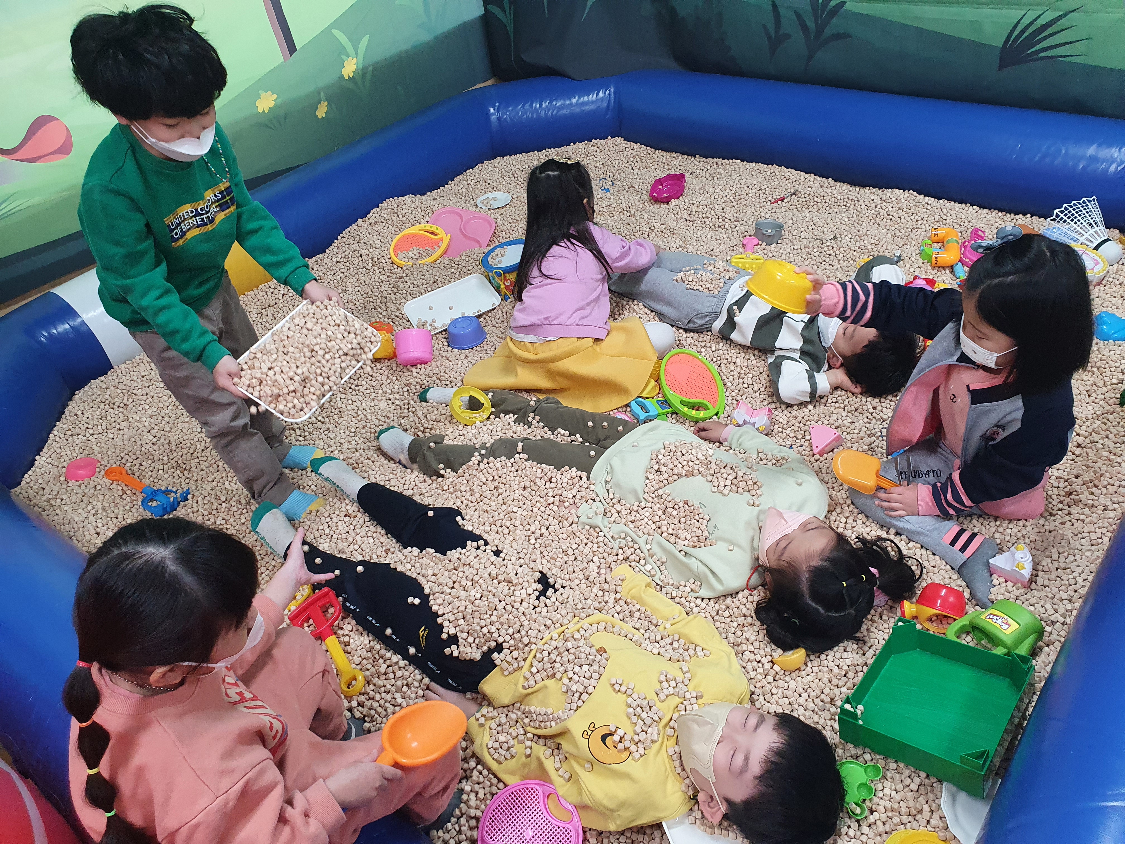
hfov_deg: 67.3
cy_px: 422
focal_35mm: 26
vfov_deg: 53.1
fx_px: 845
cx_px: 562
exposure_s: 1/120
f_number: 2.4
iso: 320
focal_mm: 4.32
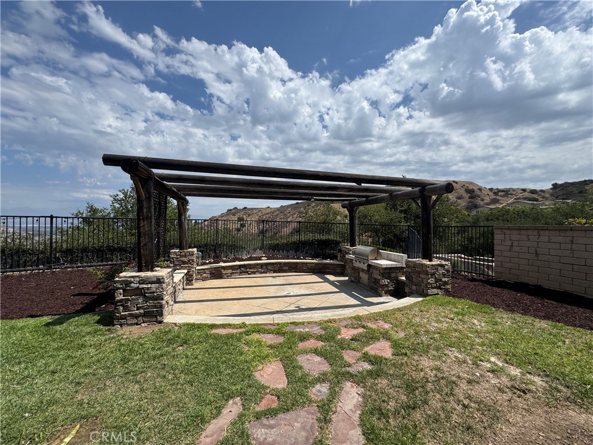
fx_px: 240
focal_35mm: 14
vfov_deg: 85.7
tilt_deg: +0.0
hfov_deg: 102.1
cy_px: 222
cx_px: 296
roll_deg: -1.0
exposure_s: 1/3106
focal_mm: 2.22
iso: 50
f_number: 2.2
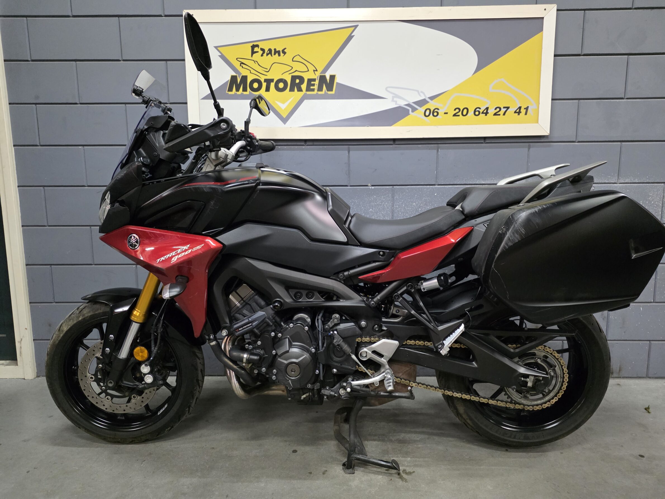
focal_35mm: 23
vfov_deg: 58.9
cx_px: 332
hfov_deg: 73.9
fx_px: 442
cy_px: 250
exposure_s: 1/100
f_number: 1.7
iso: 1600
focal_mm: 6.25
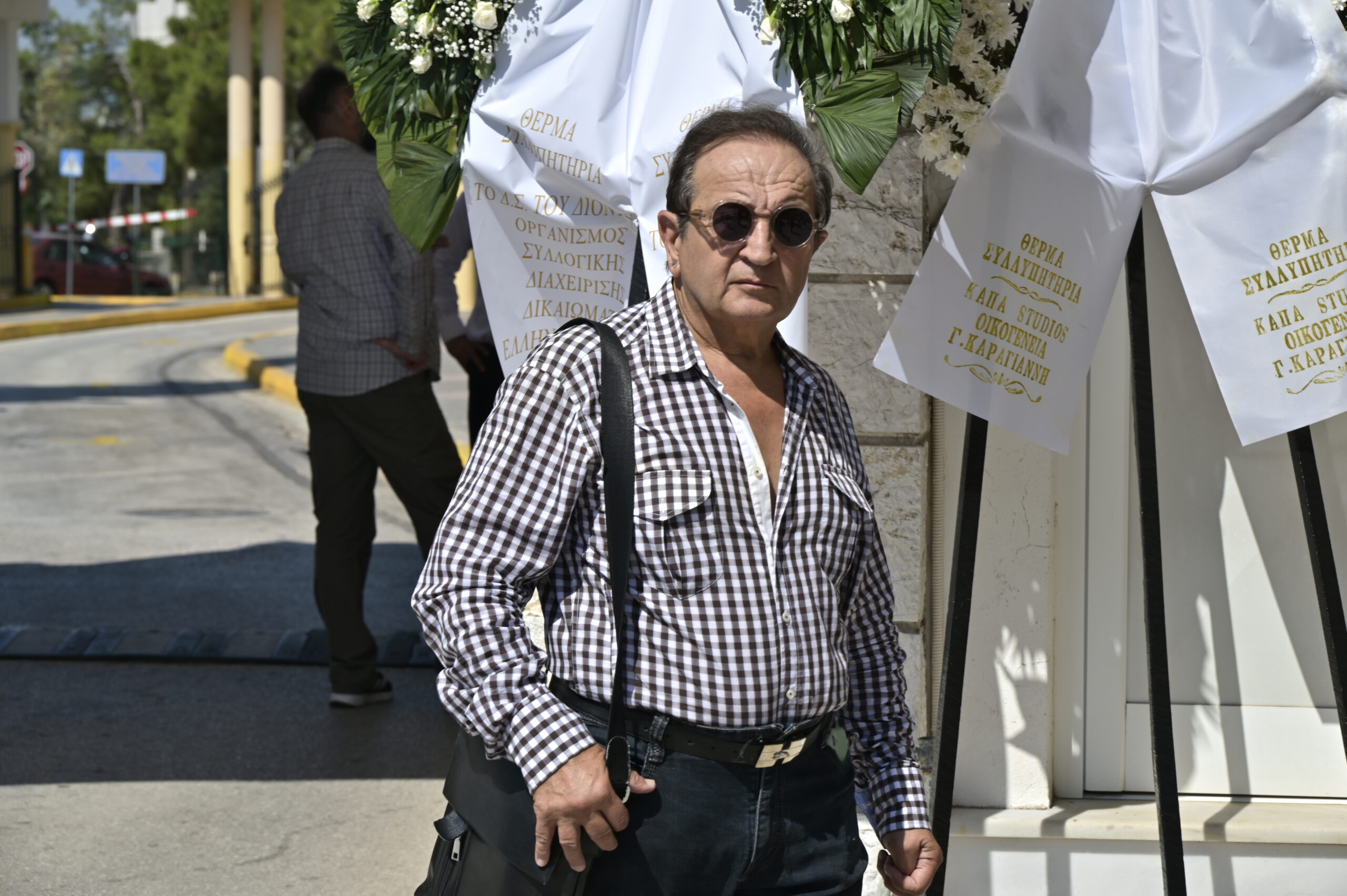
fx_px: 3926
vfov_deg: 13.0
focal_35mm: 105
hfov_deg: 19.5
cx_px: 674
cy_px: 448
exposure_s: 1/250
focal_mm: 105
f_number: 10
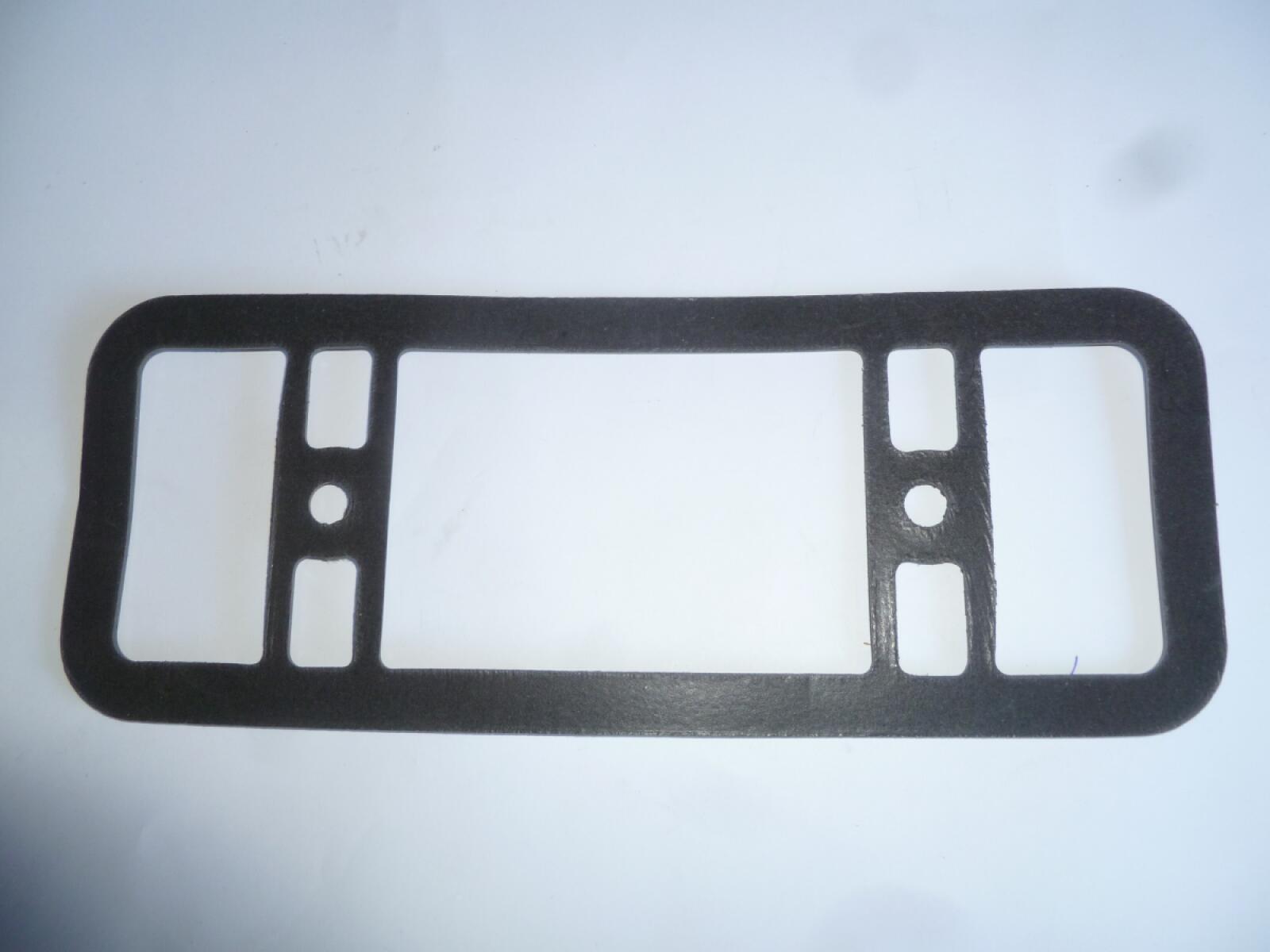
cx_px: 635
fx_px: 1027
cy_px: 476
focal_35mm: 28
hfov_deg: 63.4
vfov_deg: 49.7
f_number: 3.3
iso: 100
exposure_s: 1/30
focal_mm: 5
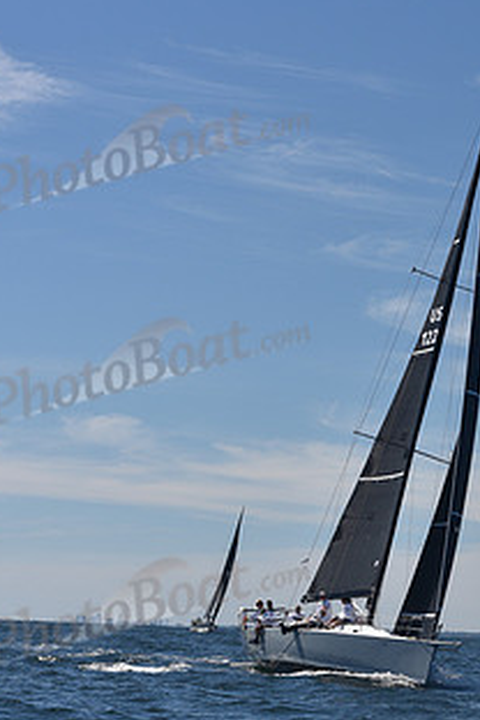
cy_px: 455
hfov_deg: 10.5
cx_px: 430
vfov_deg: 15.7
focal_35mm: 130
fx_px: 2600
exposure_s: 1/800
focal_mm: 70
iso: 200
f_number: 5.6
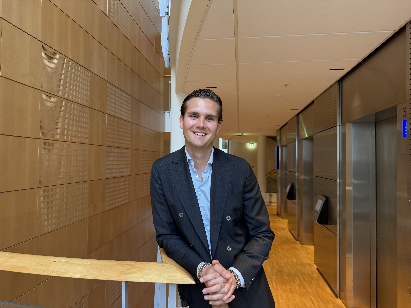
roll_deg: -1.7
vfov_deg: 56.8
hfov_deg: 71.6
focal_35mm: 24
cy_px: 154
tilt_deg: +1.2
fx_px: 285
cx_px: 206
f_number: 1.78
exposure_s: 1/100
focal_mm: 6.76
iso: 160
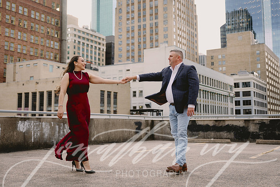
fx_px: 334
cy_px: 86
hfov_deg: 45.4
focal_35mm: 43
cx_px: 154
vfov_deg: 31.2
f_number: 2.8
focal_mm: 39
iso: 200
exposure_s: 1/400
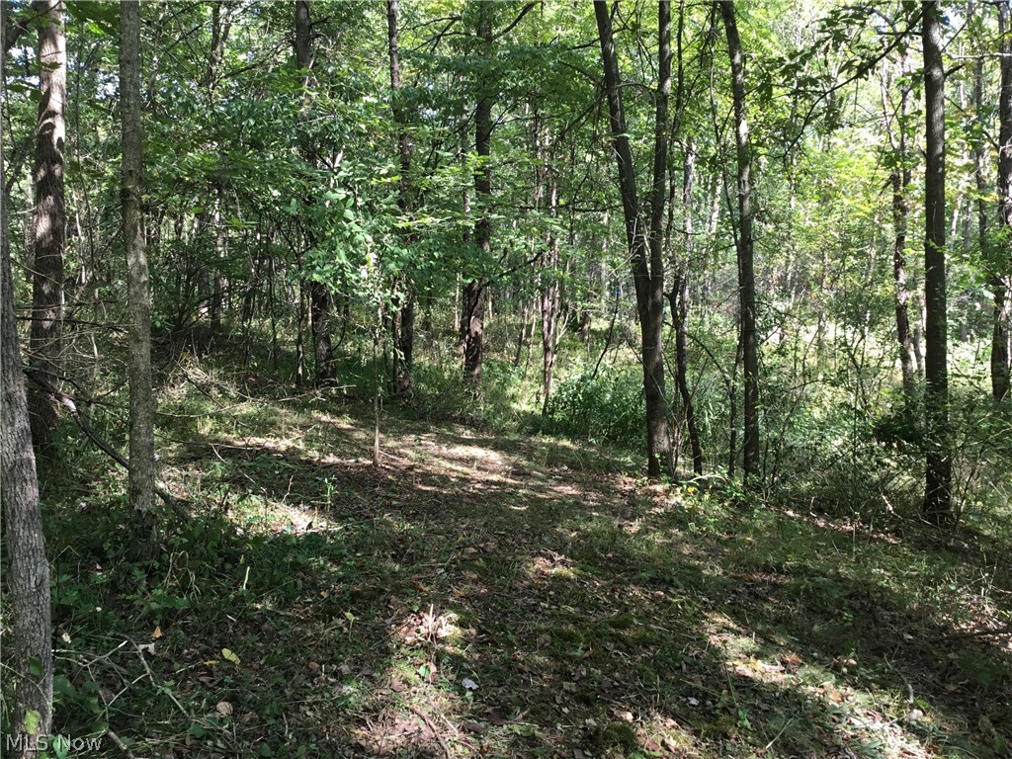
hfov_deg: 58.4
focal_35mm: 31
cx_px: 506
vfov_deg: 45.4
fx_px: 906
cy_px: 380
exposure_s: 1/60
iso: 32
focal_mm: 3.3
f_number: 2.4
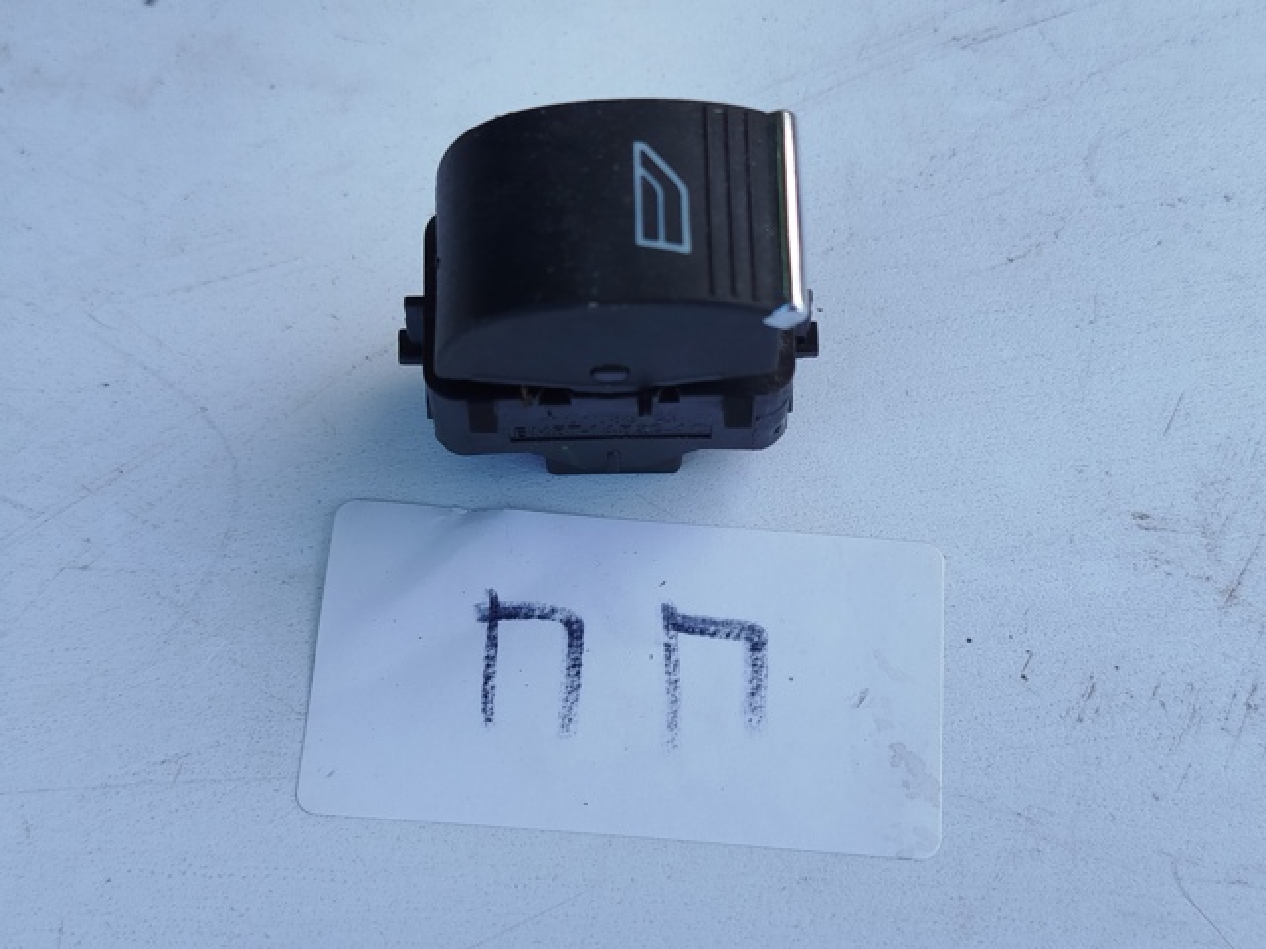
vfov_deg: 30.3
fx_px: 1755
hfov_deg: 39.7
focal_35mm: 48
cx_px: 633
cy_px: 474
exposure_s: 1/170
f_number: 1.7
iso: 50
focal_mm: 5.31
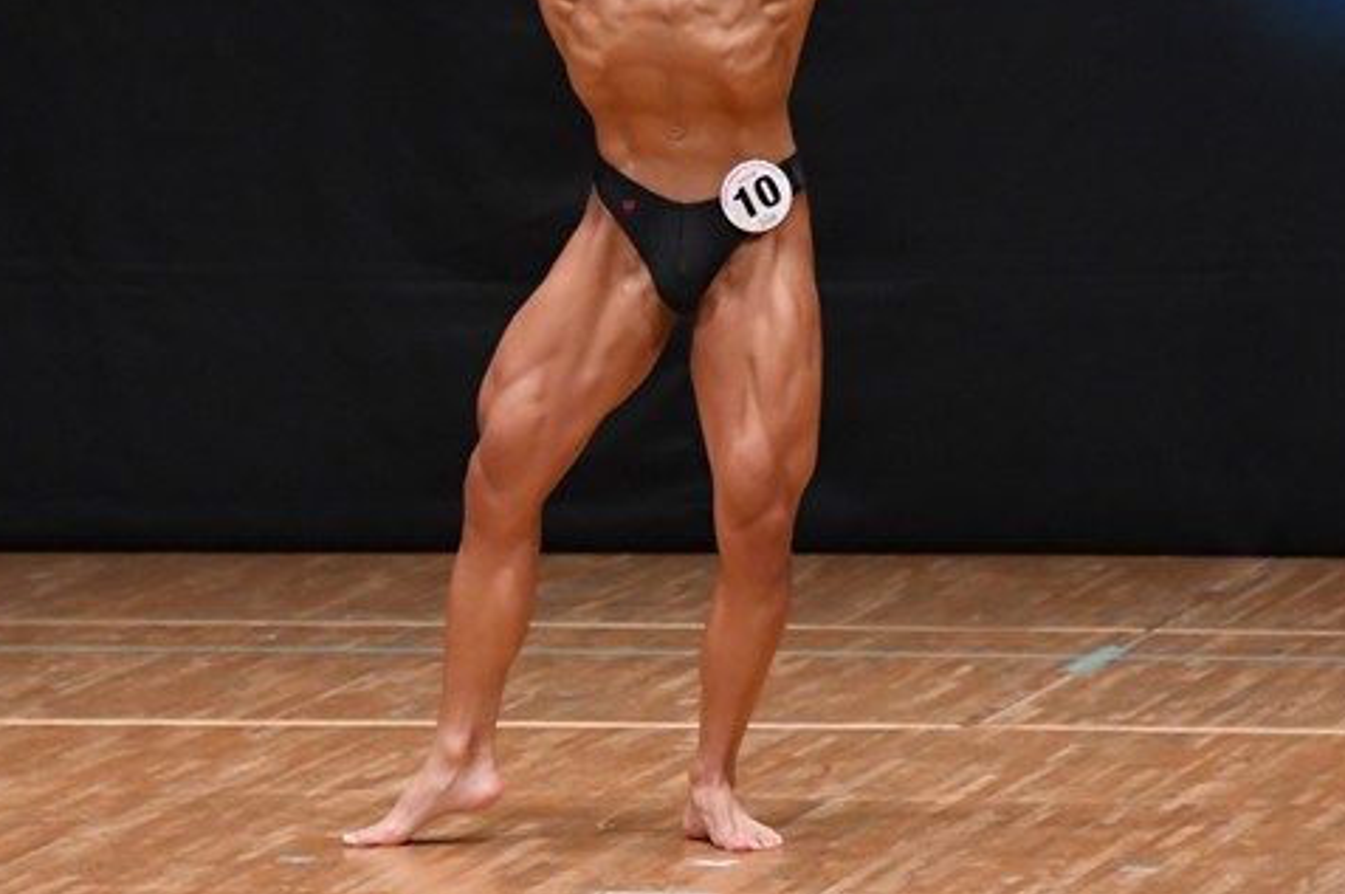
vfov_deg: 3.1
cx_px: 605
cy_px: 245
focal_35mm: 439
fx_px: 16384
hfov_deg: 4.7
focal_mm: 180
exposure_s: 1/400
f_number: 5.6
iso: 5000
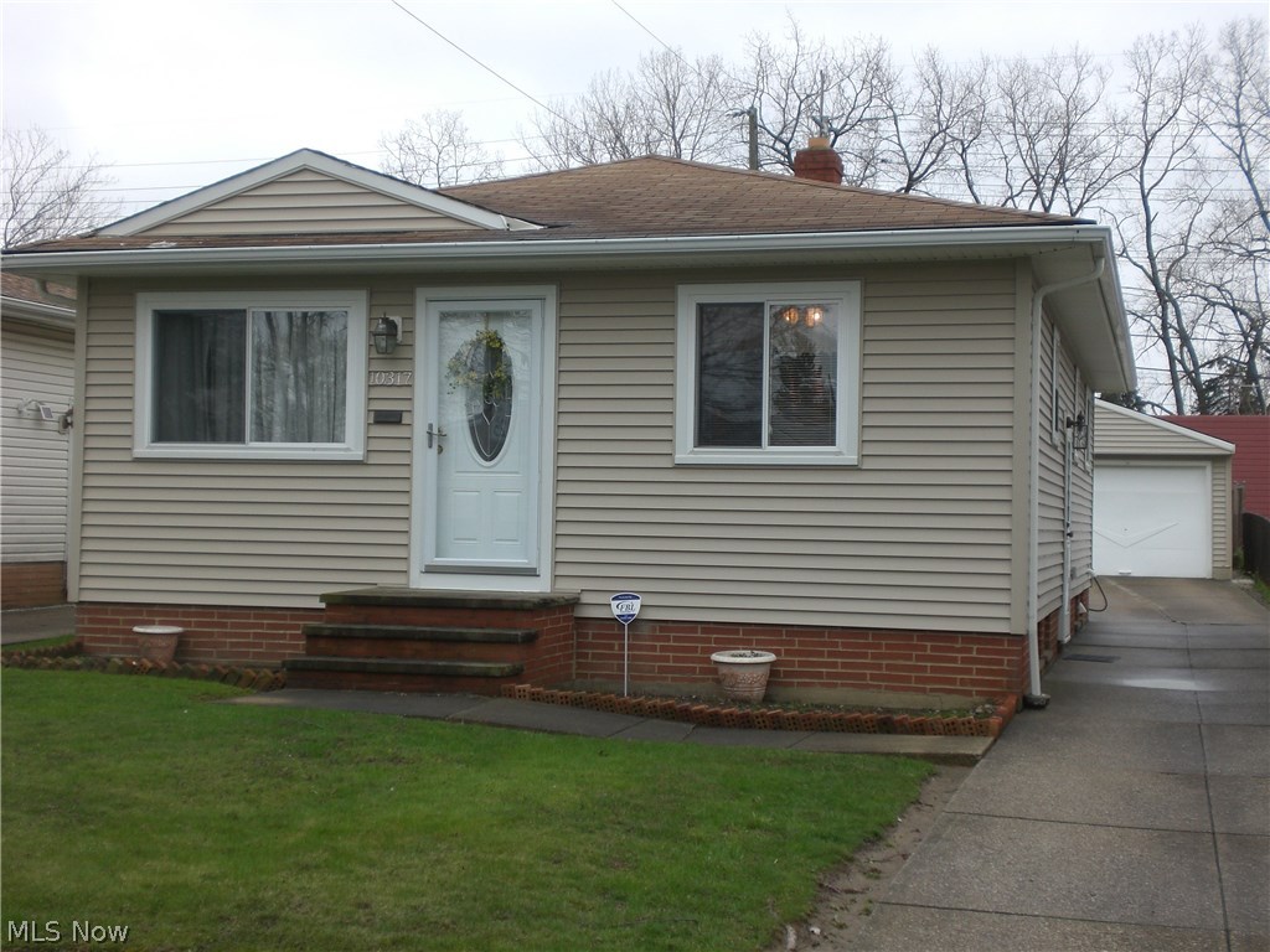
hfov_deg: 37.5
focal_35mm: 51
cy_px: 476
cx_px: 635
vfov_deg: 28.6
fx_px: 1871
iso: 50
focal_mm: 8.44
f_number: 3.6
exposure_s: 1/125
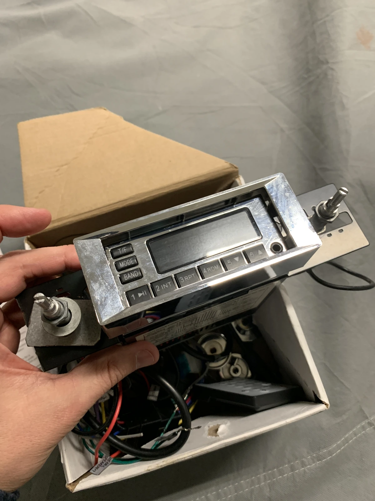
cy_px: 250
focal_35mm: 26
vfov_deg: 67.3
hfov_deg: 53.1
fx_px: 376
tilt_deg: -66.6
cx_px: 188
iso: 250
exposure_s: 1/60
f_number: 1.8
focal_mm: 4.25
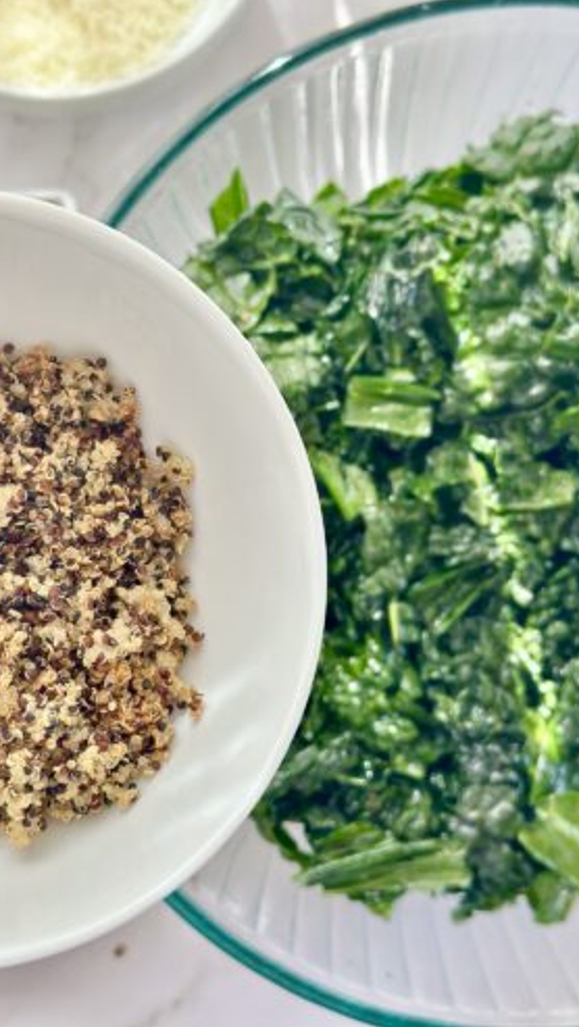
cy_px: 508
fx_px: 1444
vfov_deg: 39.1
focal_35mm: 53
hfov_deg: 22.7
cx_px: 266
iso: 80
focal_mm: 6.86
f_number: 1.78
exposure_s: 1/584
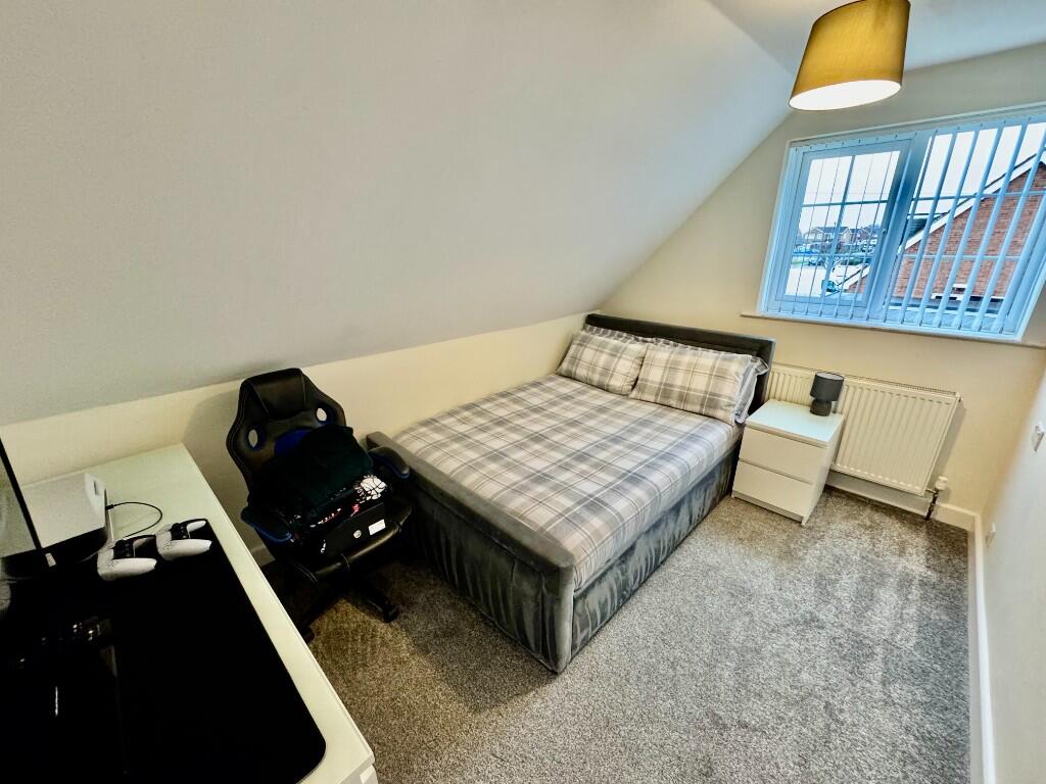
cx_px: 523
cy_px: 392
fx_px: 423
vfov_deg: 85.7
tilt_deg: -20.2
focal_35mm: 14
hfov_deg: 102.1
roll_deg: +0.5
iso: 500
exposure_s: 1/50
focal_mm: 2.22
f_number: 2.2
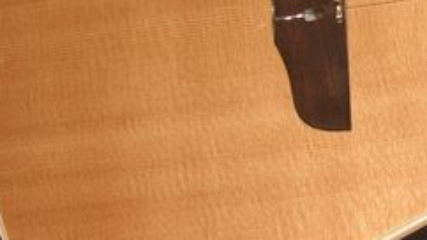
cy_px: -28
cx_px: 390
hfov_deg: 17.0
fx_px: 1404
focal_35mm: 124
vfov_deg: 9.7
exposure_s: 1/60
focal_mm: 9.2
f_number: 4.2
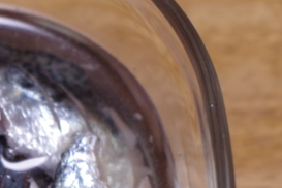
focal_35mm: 281
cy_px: 234
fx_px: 2201
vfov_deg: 4.9
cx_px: -77
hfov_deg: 7.3
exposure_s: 1/30
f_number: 3.5
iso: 400
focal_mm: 50
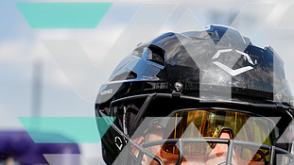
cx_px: 258
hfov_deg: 15.5
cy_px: 167
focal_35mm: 137
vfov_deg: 8.8
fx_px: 1068
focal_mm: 70
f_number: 4.5
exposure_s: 1/640
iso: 100
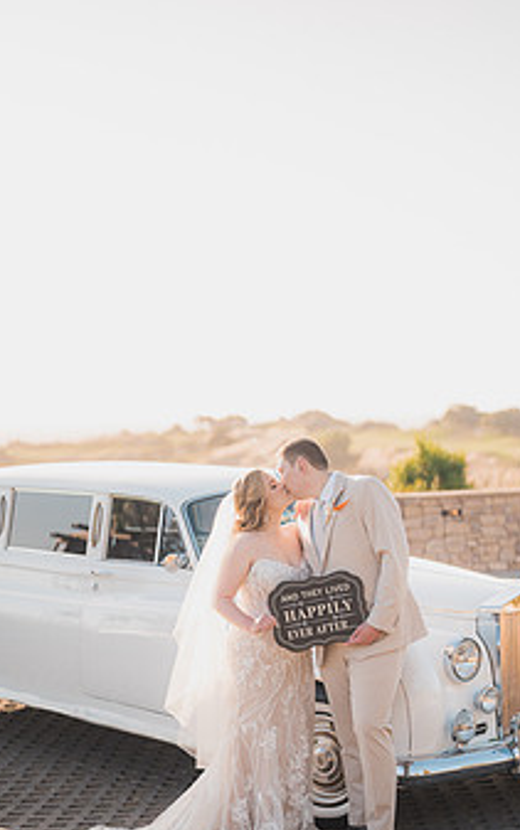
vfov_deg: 30.0
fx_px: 1540
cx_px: 350
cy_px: 549
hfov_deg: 19.1
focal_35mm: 68
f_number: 1.2
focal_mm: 50
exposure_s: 1/5000
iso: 200
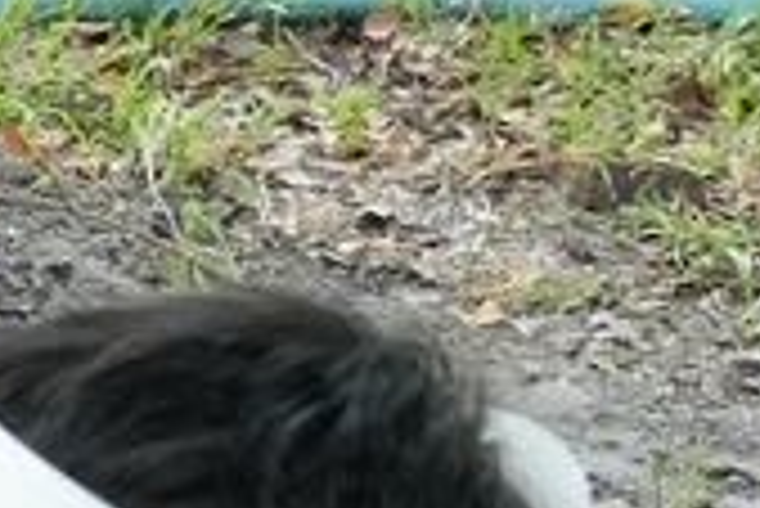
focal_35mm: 222
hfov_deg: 8.1
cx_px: -1399
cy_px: 964
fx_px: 4690
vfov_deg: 6.1
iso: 2000
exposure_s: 1/100
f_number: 7.1
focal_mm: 25
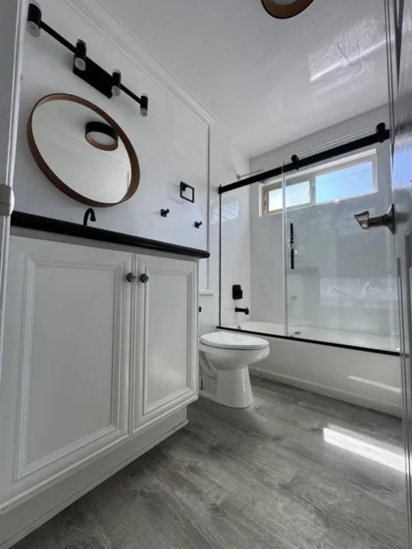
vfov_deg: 102.1
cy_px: 274
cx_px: 206
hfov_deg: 85.7
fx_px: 222
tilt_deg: +4.2
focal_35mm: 14
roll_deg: +0.7
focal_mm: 2.22
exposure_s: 1/159
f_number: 2.2
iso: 40
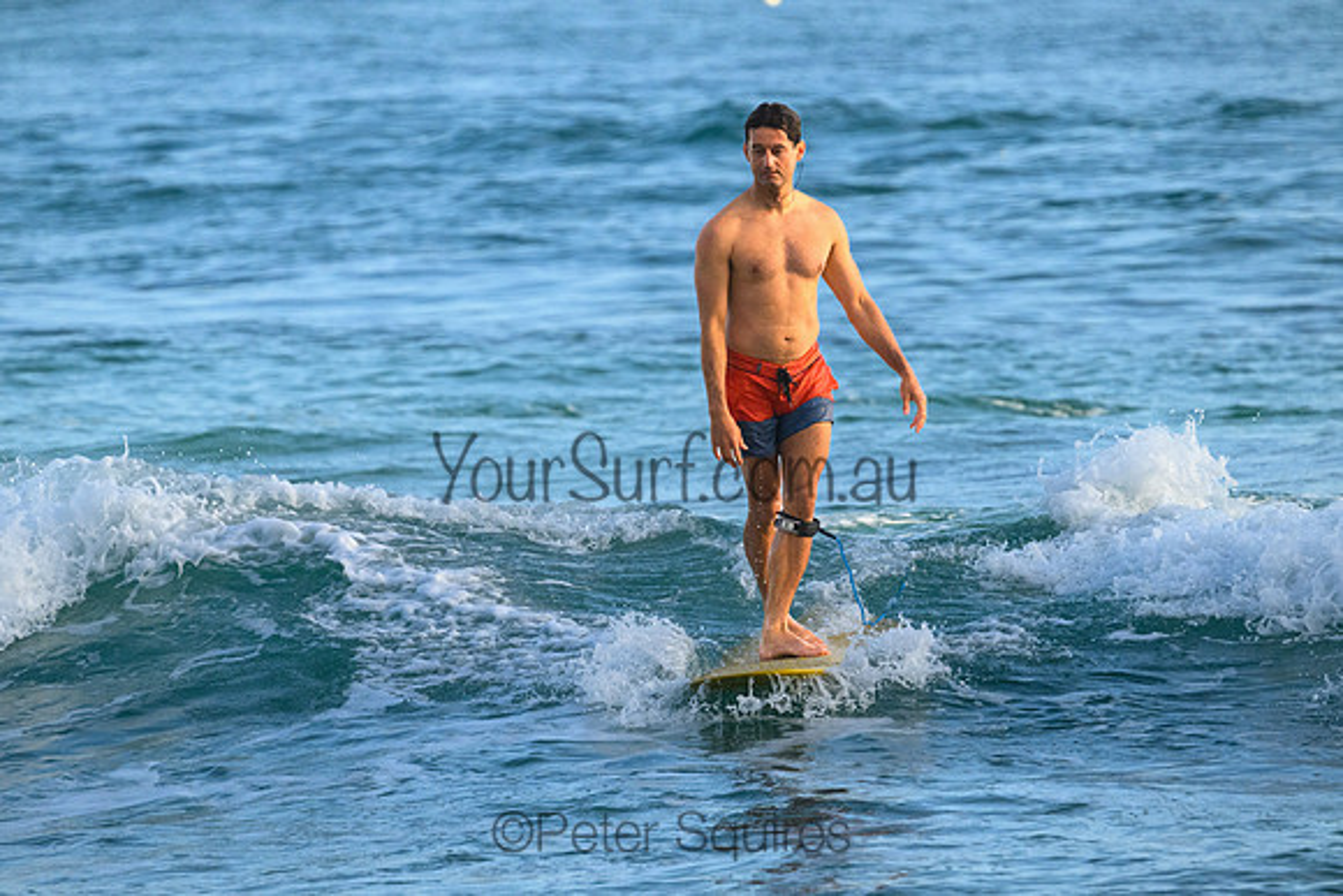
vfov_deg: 2.4
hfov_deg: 3.6
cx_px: 672
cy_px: 448
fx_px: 21641
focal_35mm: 580
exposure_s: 1/2000
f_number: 11
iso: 3200
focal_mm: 580
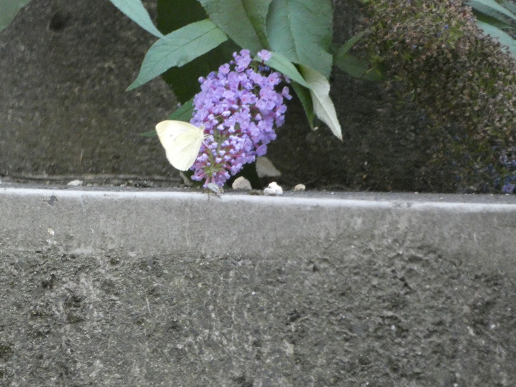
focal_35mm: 1200
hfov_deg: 1.7
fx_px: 17890
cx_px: 258
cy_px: 194
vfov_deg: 1.2
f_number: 5.9
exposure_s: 1/125
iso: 1600
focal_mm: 215
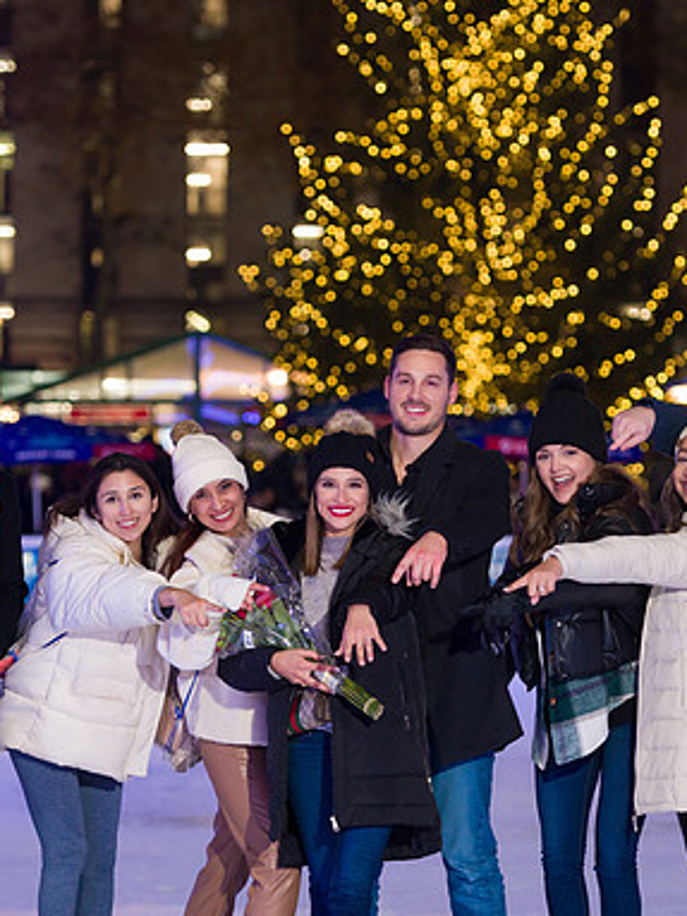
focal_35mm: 153
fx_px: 4051
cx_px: 417
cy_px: 459
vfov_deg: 12.9
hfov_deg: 9.7
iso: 2000
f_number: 3.2
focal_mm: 105
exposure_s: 1/200
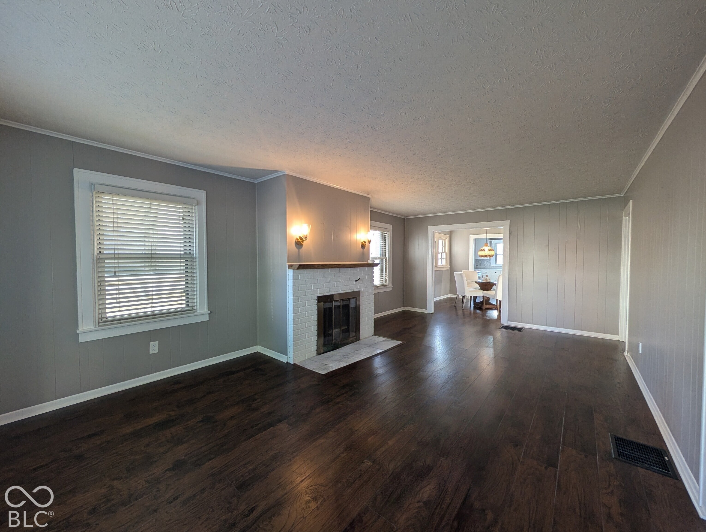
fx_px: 245
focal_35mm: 12
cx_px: 353
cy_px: 266
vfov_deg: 94.6
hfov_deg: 110.5
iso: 69
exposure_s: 1/30
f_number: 1.7
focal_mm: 2.02
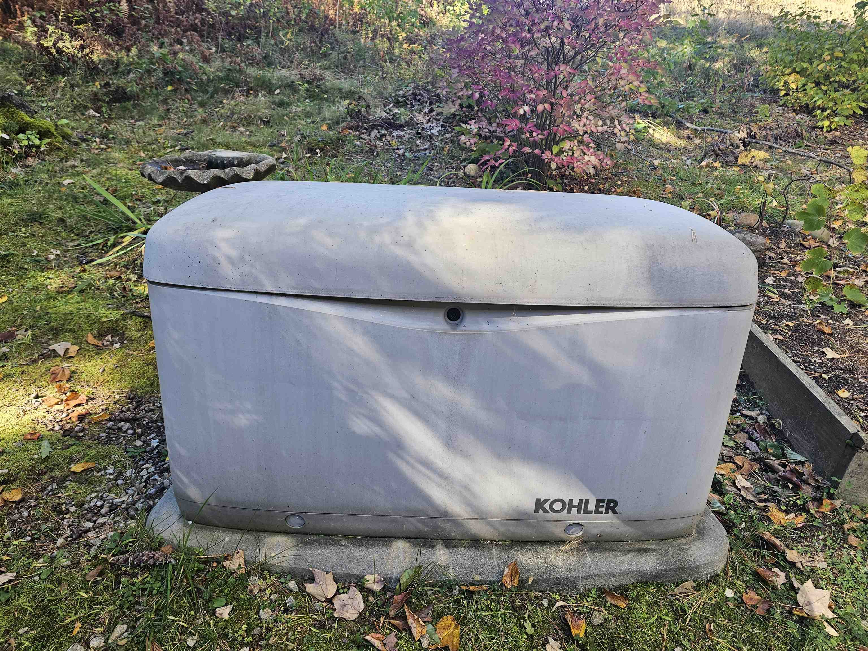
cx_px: 434
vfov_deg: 58.9
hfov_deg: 73.9
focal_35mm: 23
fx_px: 577
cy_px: 326
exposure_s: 1/180
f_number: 1.7
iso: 100
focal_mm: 6.3
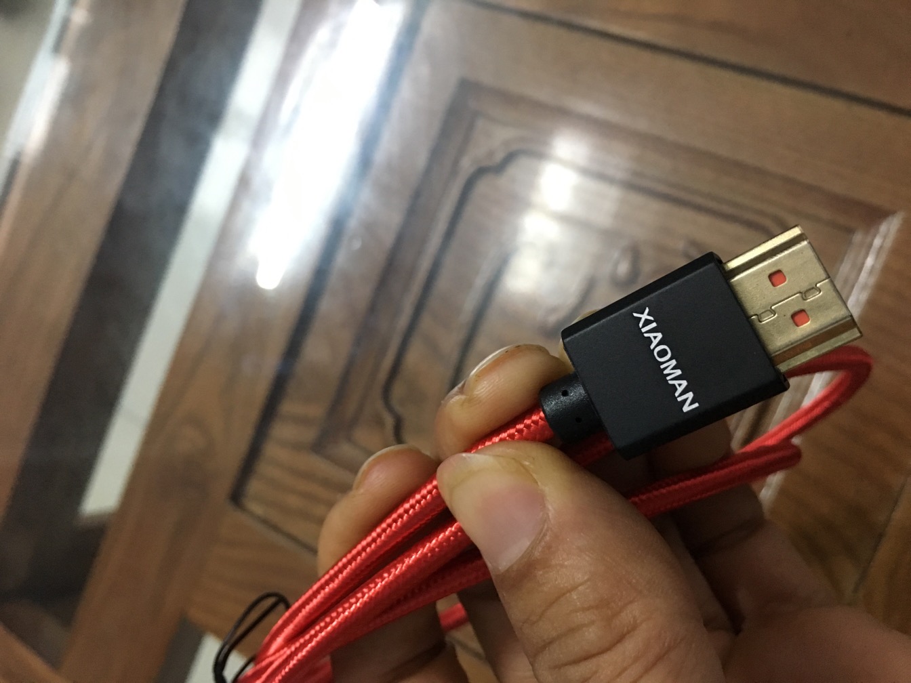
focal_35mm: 29
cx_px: 456
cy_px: 342
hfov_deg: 61.7
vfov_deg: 48.2
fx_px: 763
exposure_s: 1/17
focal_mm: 4.15
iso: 200
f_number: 2.2
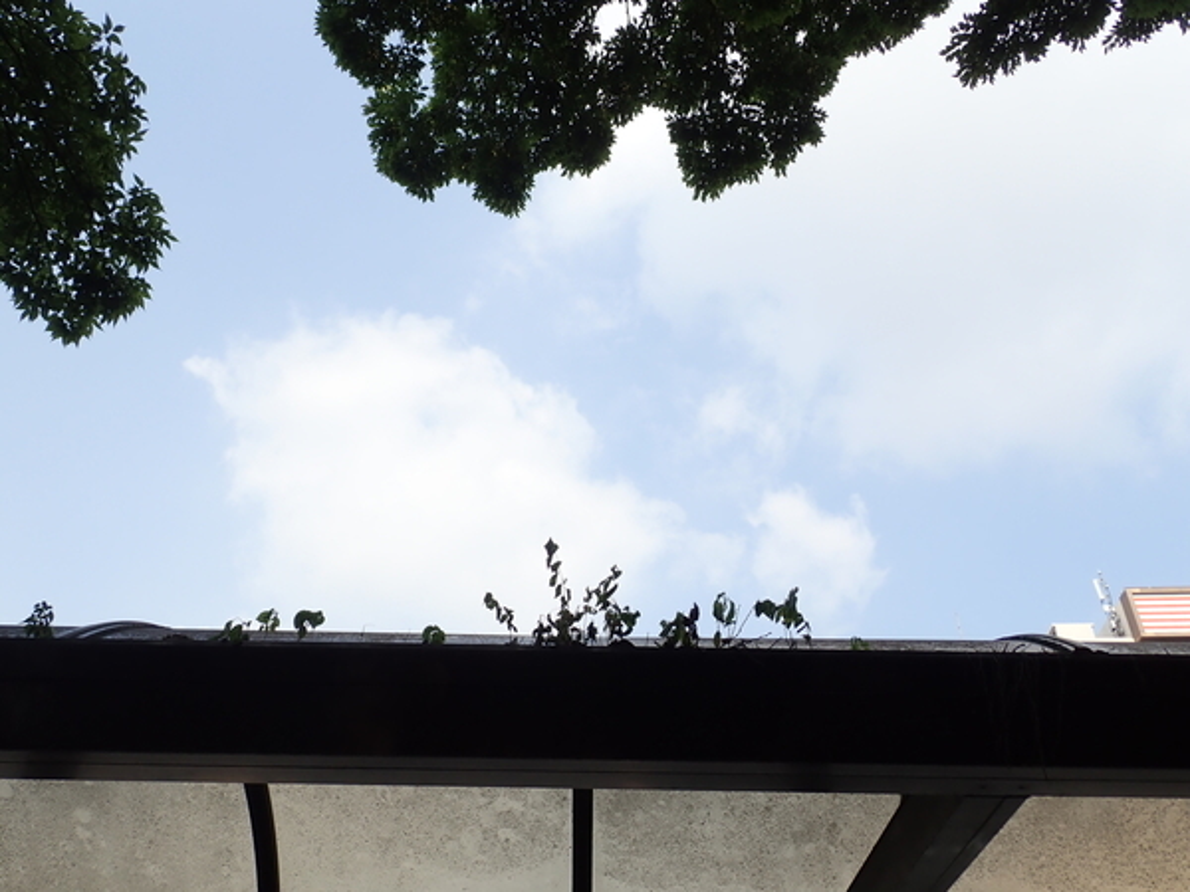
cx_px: 595
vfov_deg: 46.8
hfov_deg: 60.0
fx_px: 1031
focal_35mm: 30
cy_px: 446
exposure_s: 1/800
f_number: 3.2
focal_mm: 5.5
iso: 100
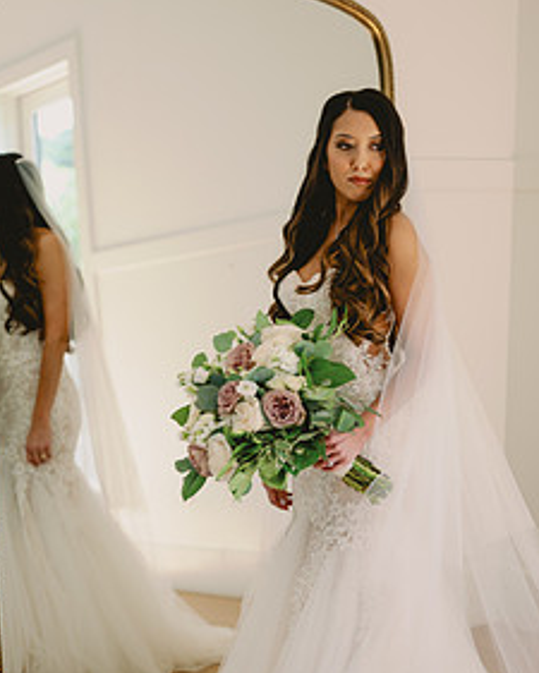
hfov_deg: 20.4
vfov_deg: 25.3
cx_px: 270
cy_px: 419
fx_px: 1495
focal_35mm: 75
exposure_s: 1/200
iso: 320
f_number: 2
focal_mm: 50
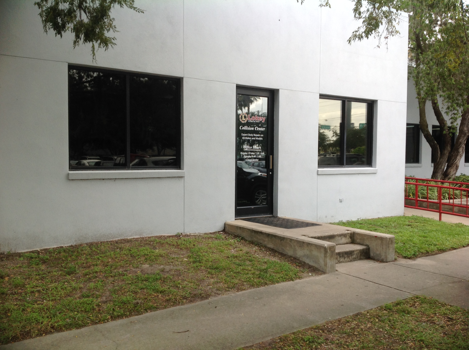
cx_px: 234
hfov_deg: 52.7
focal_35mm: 35
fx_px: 474
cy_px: 175
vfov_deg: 40.6
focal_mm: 4.28
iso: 50
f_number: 2.4
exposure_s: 1/217
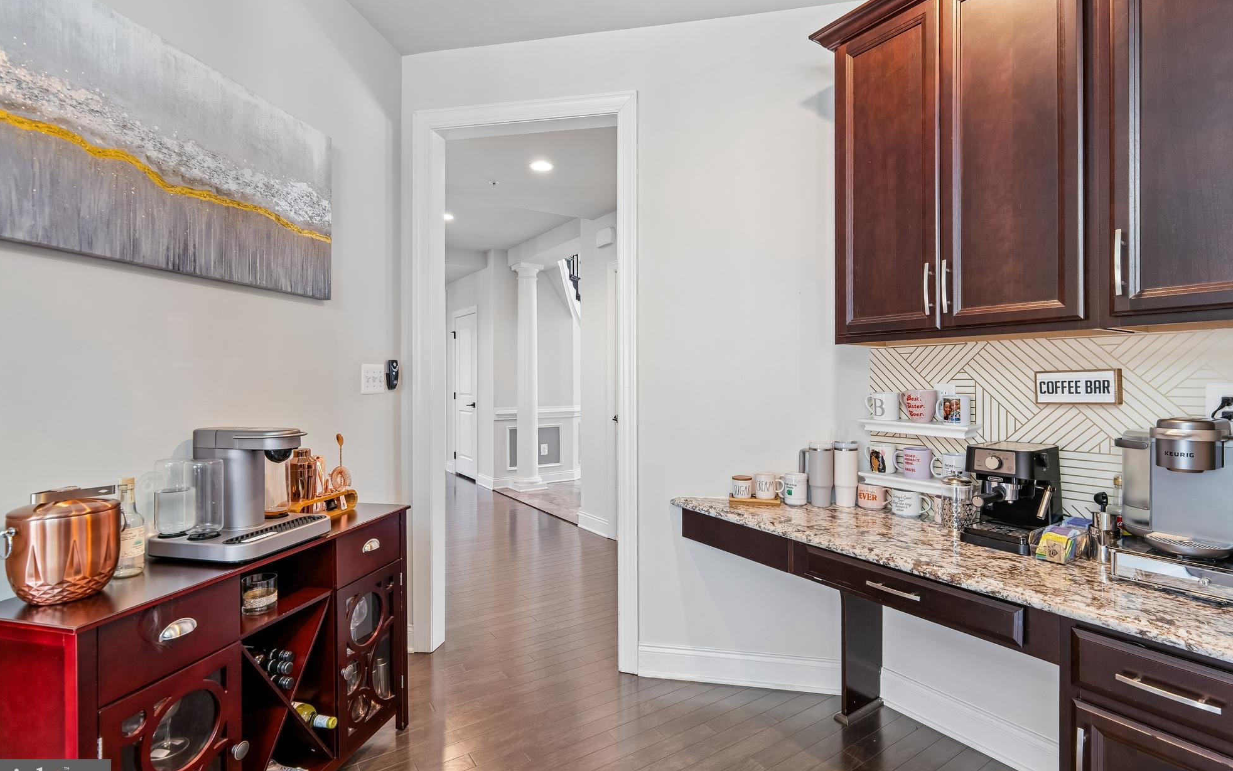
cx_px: 615
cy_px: 376
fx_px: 571
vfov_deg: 68.0
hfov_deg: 94.4
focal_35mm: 17
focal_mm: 16
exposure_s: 1.3
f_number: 8
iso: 100
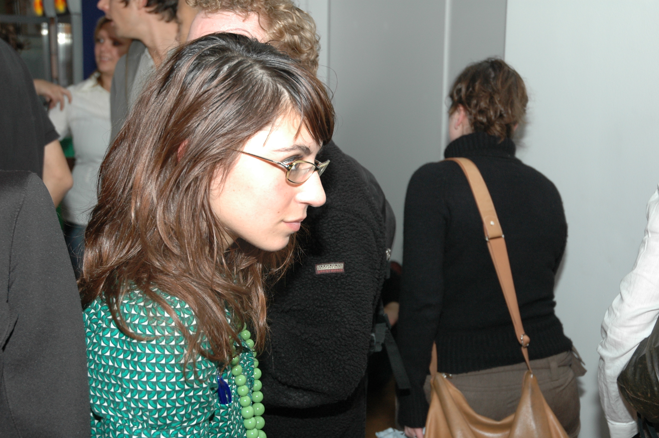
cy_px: 219
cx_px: 330
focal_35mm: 52
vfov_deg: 25.7
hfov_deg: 37.9
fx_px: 960
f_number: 5
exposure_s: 1/60
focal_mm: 35
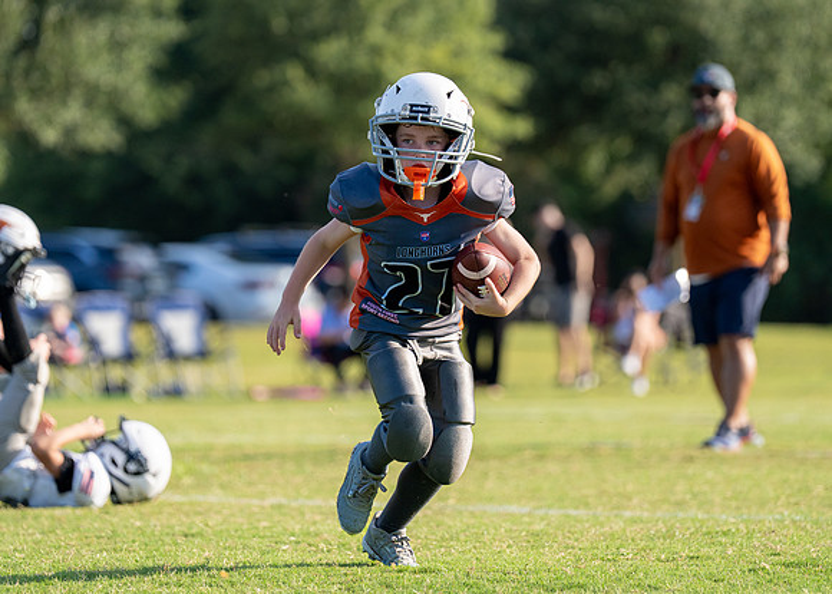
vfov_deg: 6.3
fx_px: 5375
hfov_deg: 8.9
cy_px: 231
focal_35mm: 228
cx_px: 419
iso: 320
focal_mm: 163
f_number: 2.8
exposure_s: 1/4000
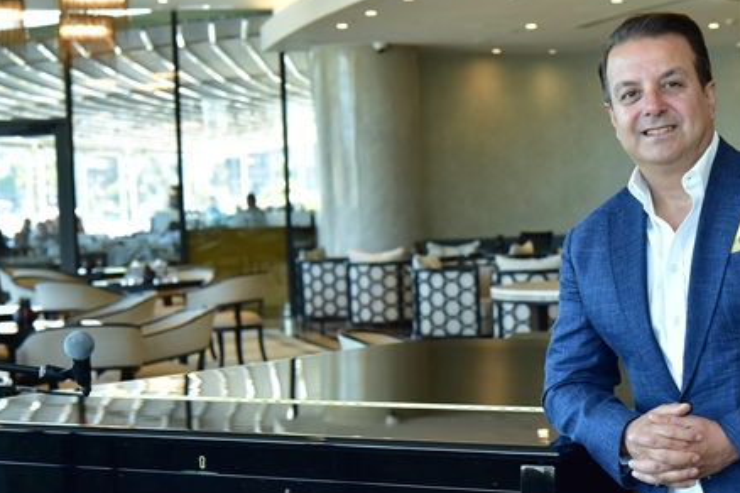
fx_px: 1953
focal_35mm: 95
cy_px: 266
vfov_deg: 14.4
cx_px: 586
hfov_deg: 21.2
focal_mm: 52
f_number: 4.5
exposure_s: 1/100
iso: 500
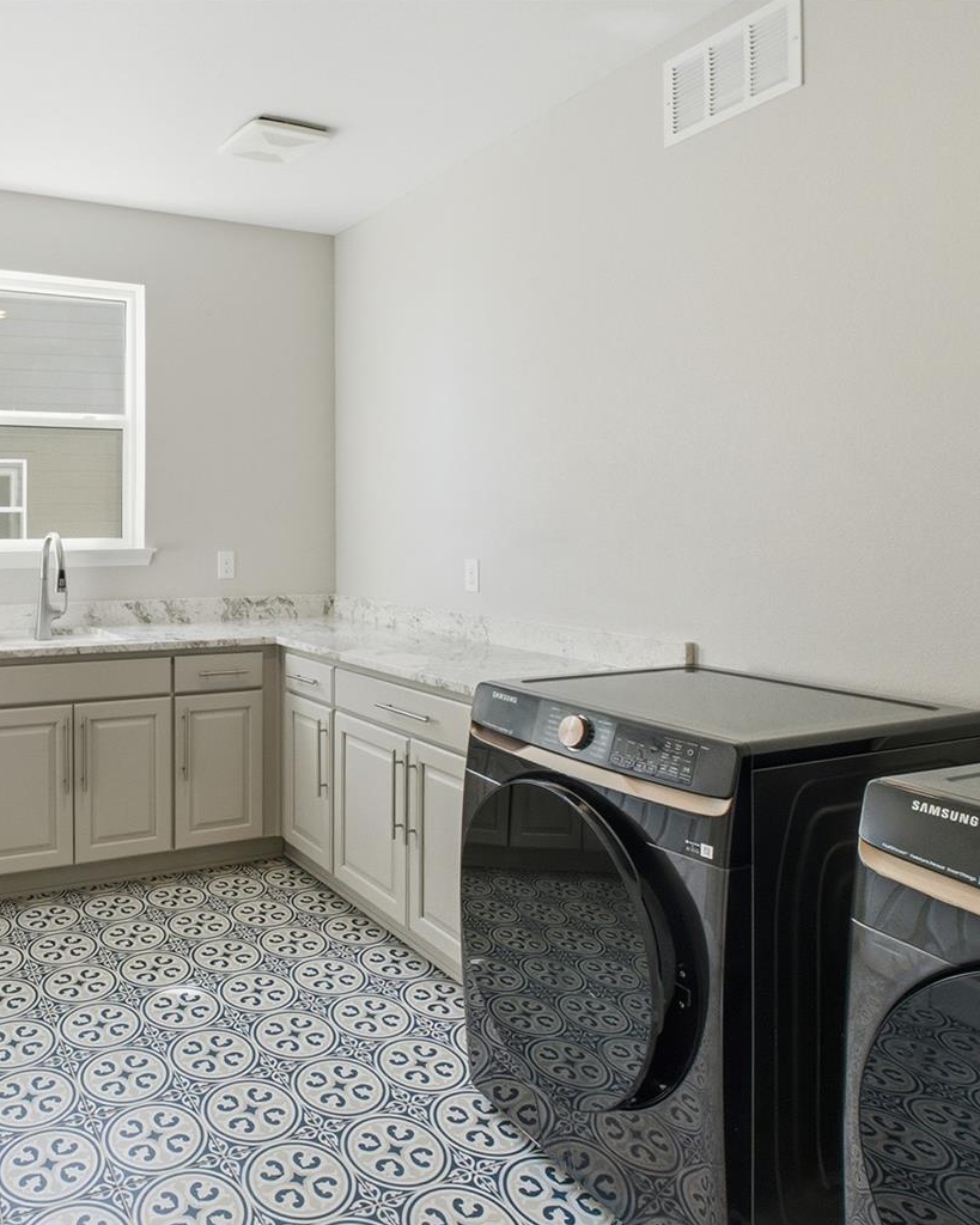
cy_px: 630
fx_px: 798
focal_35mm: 22
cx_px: 205
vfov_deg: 75.0
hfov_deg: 58.6
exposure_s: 1/640
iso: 800
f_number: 7.1
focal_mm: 10
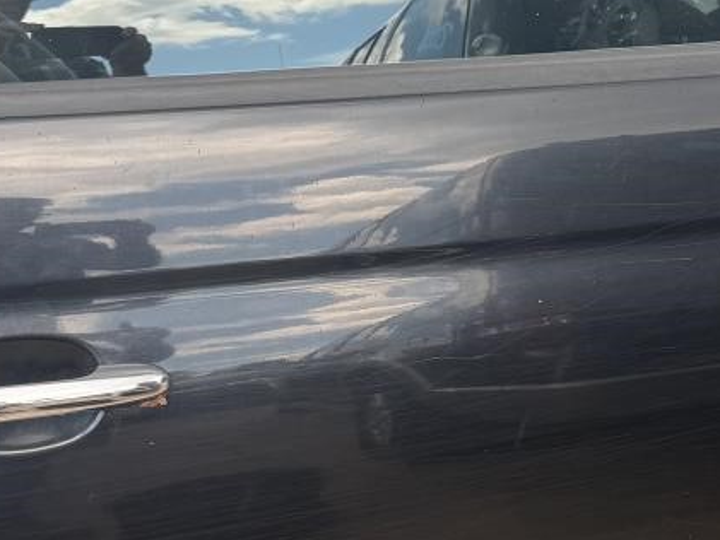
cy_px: 299
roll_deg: +0.7
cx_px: 443
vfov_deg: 20.2
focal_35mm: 73
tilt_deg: -24.3
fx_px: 1519
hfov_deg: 26.6
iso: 80
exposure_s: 1/478
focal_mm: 6.76
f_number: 1.78
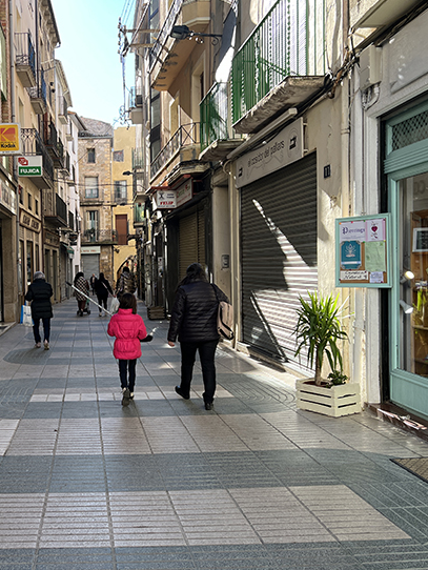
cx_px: 95
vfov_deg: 52.6
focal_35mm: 35
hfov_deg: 39.4
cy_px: 286
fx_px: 577
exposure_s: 1/552
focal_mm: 5.7
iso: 50
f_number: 1.5
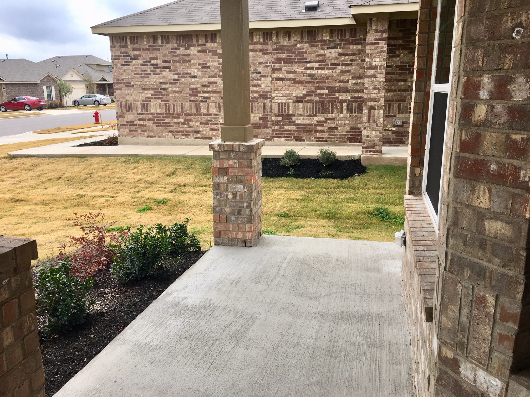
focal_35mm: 29
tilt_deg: -13.1
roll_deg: +0.2
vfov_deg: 48.2
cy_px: 198
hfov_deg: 61.7
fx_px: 444
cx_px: 265
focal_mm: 4.15
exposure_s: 1/541
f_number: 2.2
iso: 25
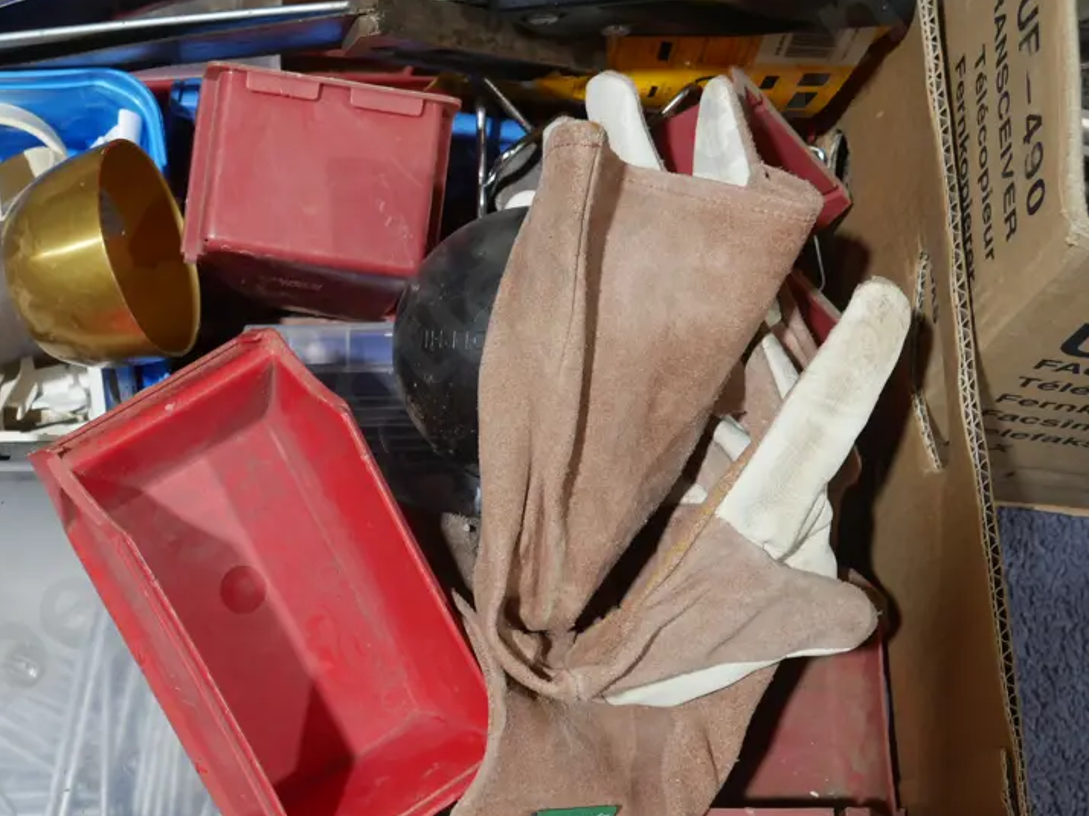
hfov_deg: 29.1
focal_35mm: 66
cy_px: 429
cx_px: 317
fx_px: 2076
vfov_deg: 22.2
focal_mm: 23
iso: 640
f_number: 5.1
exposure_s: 1/60
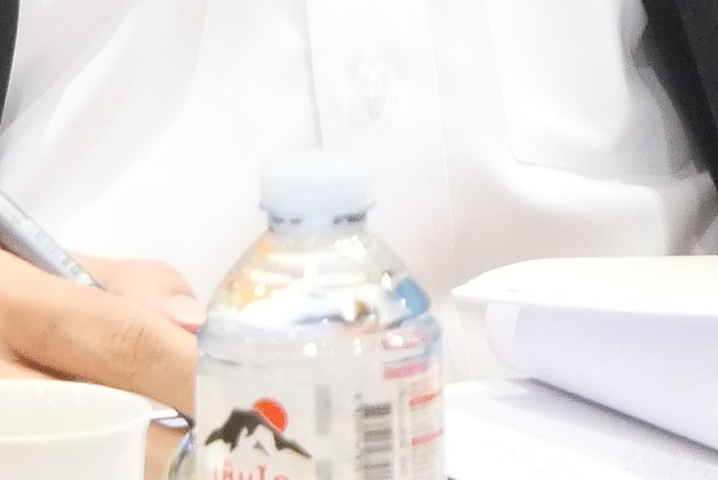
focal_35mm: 722
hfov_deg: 2.9
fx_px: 14406
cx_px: 128
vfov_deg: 1.9
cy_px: -468
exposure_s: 1/40
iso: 3200
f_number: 5.6
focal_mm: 60
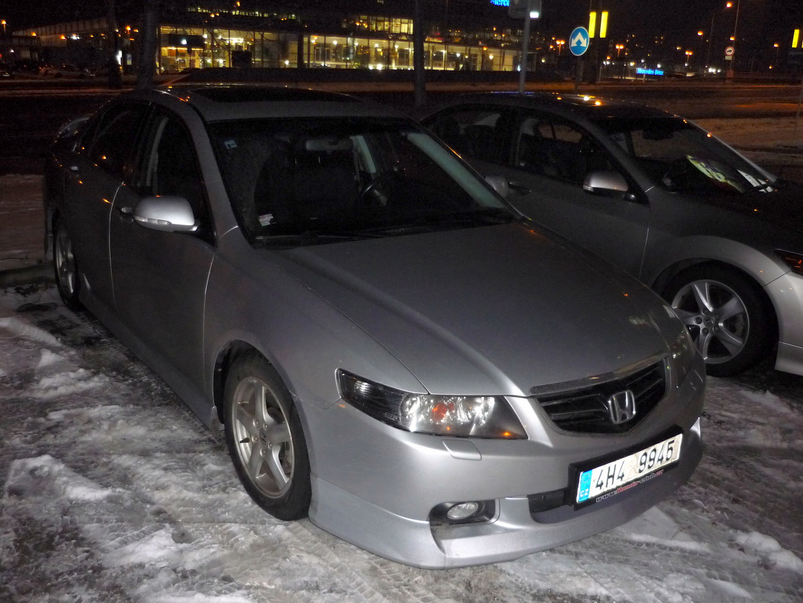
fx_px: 766
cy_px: 302
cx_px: 402
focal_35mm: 33
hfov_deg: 55.4
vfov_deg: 42.9
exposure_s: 1/30
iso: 400
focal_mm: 5.5
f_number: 2.8
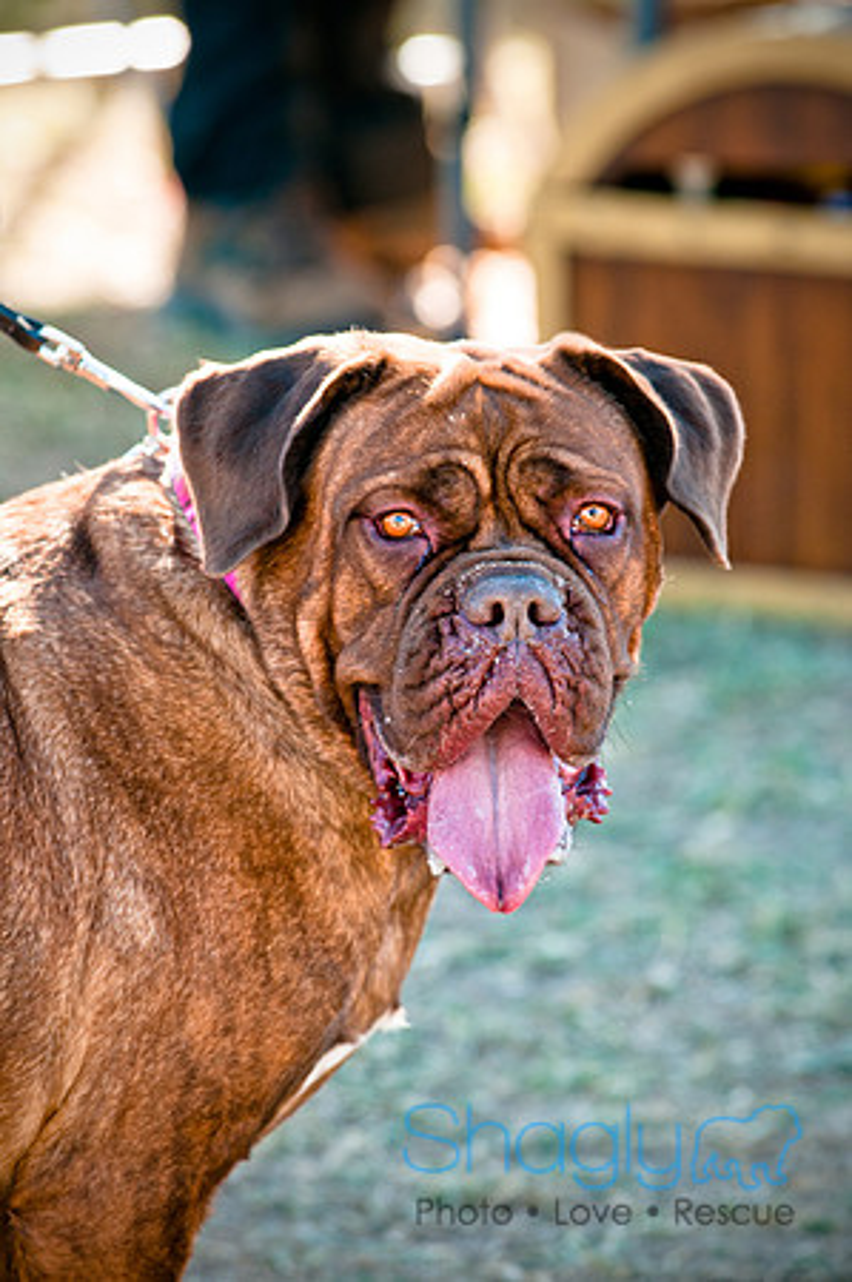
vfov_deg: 6.9
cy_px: 641
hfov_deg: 4.6
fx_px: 10674
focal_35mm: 300
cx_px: 426
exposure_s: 1/160
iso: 200
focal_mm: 200
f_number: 5
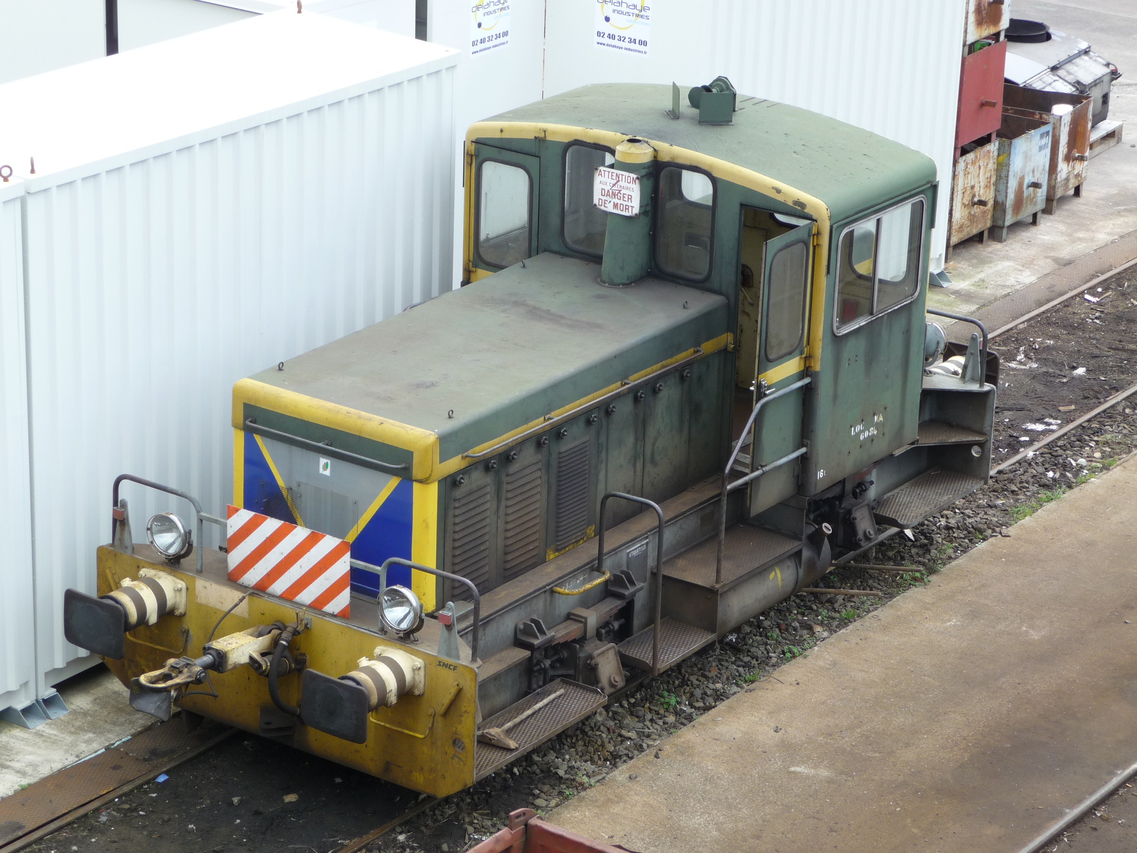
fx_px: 3383
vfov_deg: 14.4
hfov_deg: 19.1
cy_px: 426
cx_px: 568
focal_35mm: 103
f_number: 4.7
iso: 100
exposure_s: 1/125
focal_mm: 17.5
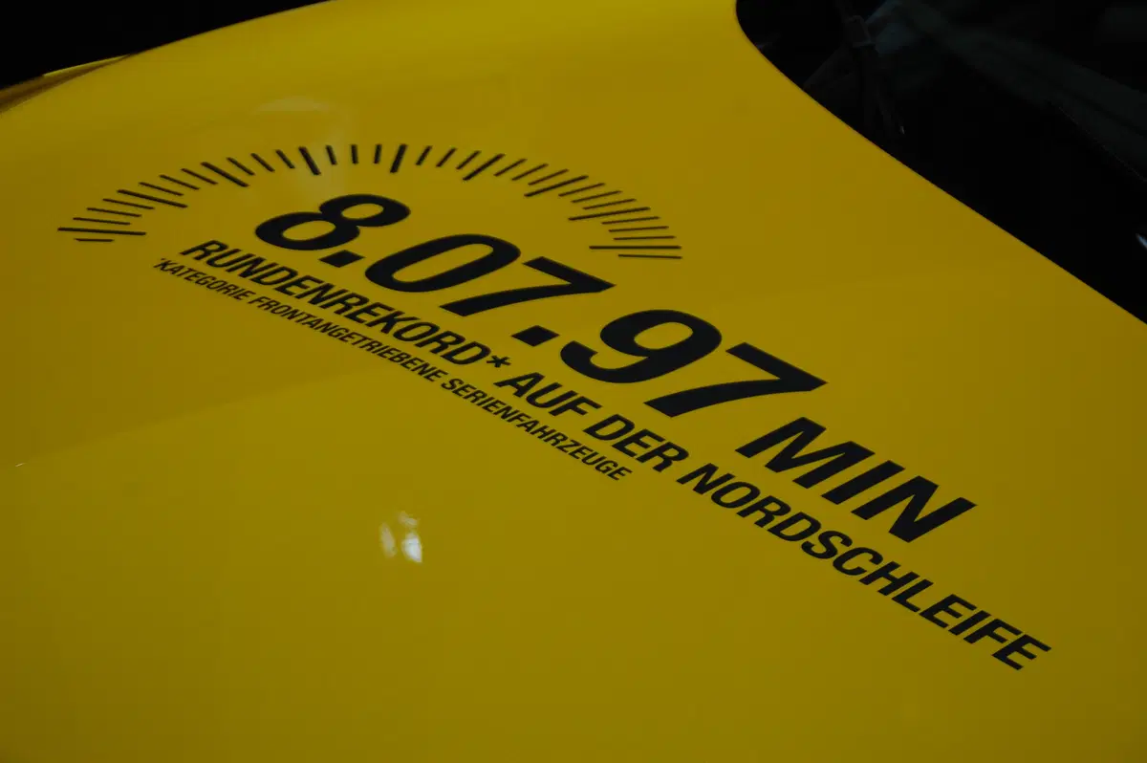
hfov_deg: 19.5
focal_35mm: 105
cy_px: 382
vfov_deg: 13.0
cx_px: 574
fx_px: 3343
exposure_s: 1/500
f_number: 5.6
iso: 280
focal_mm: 70
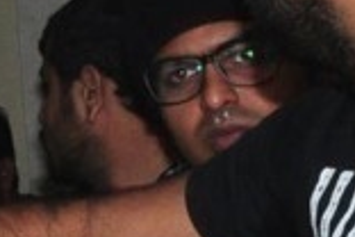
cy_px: 263
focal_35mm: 323
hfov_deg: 5.9
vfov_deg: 4.2
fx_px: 3185
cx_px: -717
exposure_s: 1/125
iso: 800
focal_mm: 28
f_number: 20
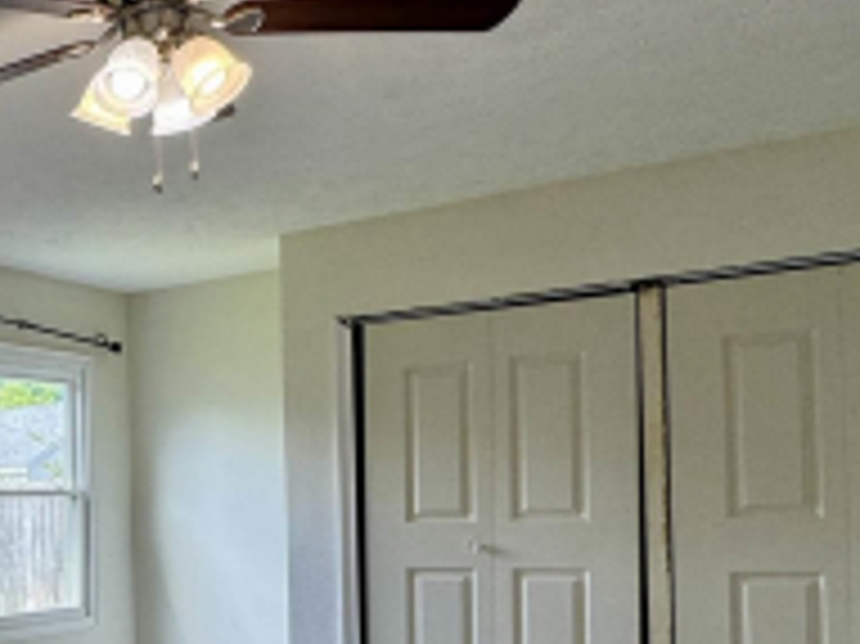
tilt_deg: -0.8
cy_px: 522
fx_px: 1217
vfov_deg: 28.9
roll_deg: +1.7
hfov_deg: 31.0
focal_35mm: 49
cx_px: -236
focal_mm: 2.22
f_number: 2.2
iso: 50
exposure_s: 1/120
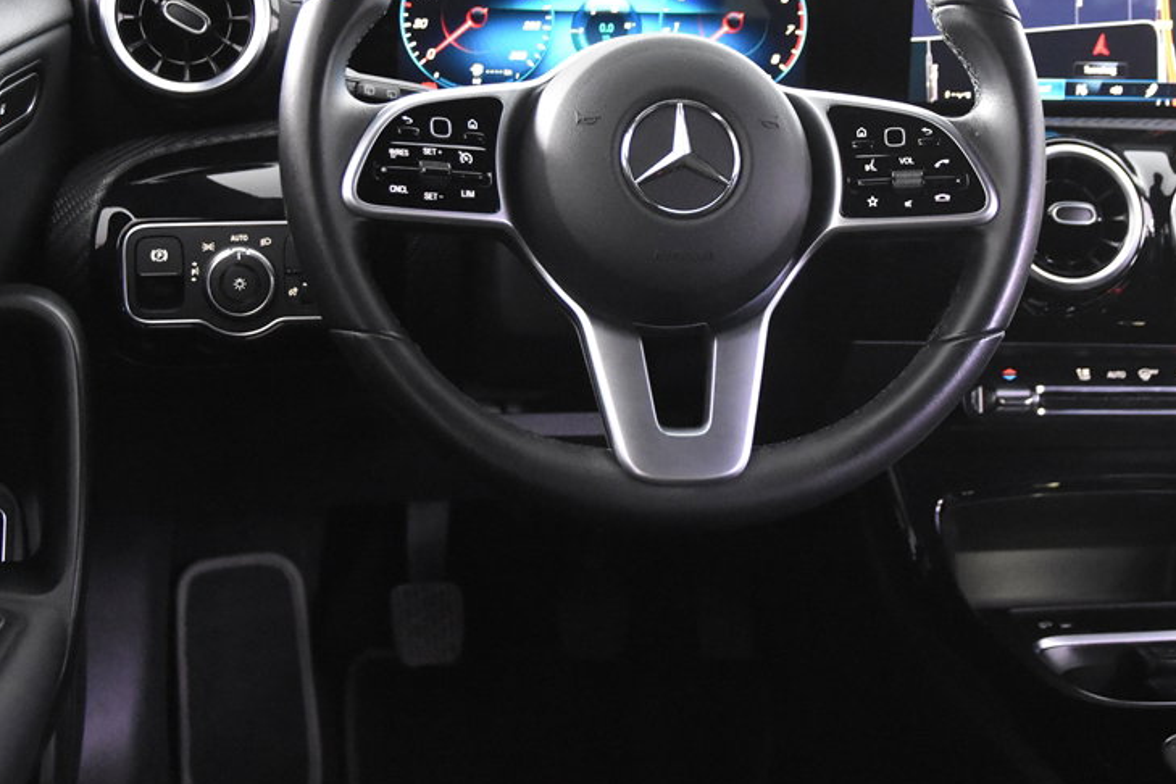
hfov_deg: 33.9
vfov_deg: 22.9
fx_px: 1927
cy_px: 259
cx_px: 619
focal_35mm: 59
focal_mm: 28
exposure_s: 1/50
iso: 7200
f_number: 3.2
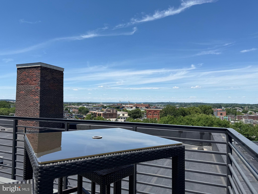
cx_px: 129
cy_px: 97
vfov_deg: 56.8
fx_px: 179
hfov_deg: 71.6
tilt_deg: +2.1
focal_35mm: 24
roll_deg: -1.3
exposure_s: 1/5714
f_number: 1.78
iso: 80
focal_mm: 6.76
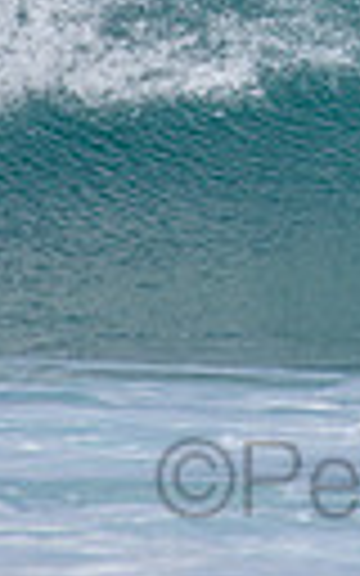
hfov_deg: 0.6
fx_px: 36231
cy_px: -268
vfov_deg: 0.9
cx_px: 504
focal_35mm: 2308
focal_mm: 500
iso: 160
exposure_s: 1/2000
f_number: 5.6
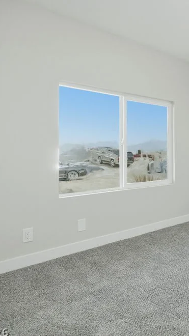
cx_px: 218
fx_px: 232
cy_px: 166
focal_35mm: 26
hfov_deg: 36.1
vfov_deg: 71.9
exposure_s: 1/80
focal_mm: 16
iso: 800
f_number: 4
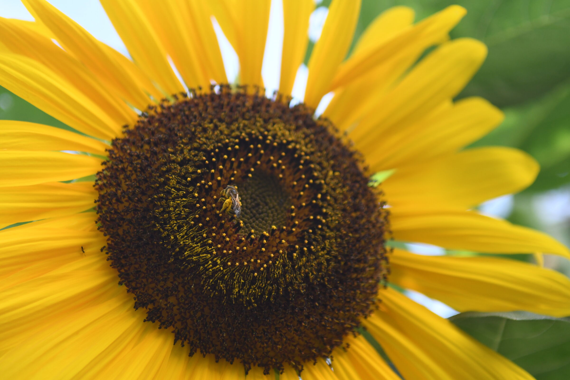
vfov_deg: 16.6
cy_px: 190
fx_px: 1306
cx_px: 285
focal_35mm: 82
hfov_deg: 24.6
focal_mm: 55
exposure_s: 1/2500
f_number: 2.8
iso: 800
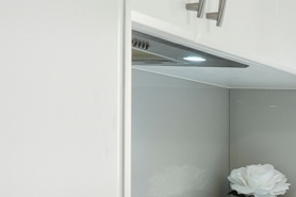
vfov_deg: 13.9
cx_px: 793
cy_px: 162
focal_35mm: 98
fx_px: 805
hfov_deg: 12.9
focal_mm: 17
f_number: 10
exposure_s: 1/6
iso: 640
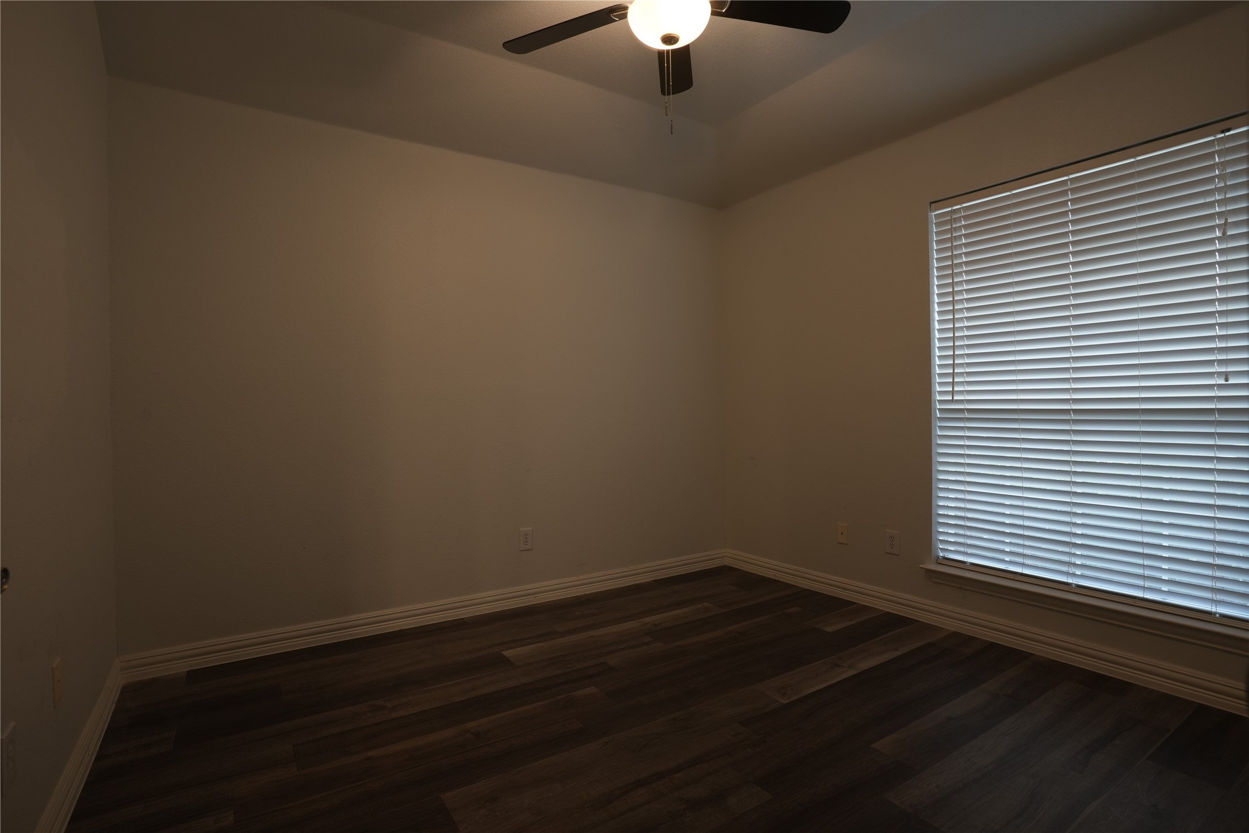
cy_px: 416
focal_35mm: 17
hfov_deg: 93.3
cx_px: 624
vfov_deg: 70.4
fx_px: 590
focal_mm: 17
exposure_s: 1/3
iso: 200
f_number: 8
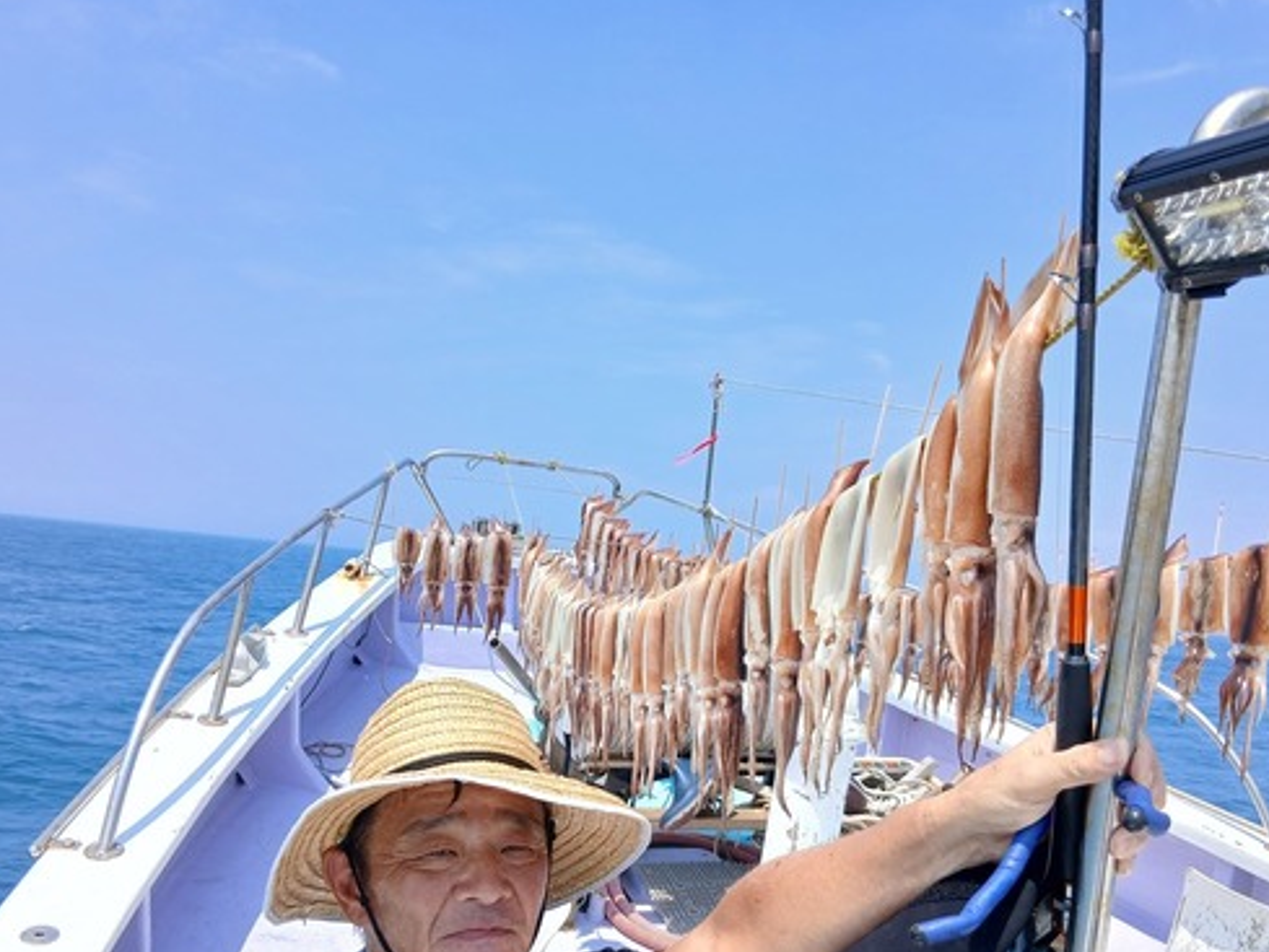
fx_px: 1247
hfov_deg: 53.9
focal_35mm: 34
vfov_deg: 41.4
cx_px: 612
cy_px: 610
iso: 20
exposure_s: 1/349
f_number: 1.8
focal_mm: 3.86
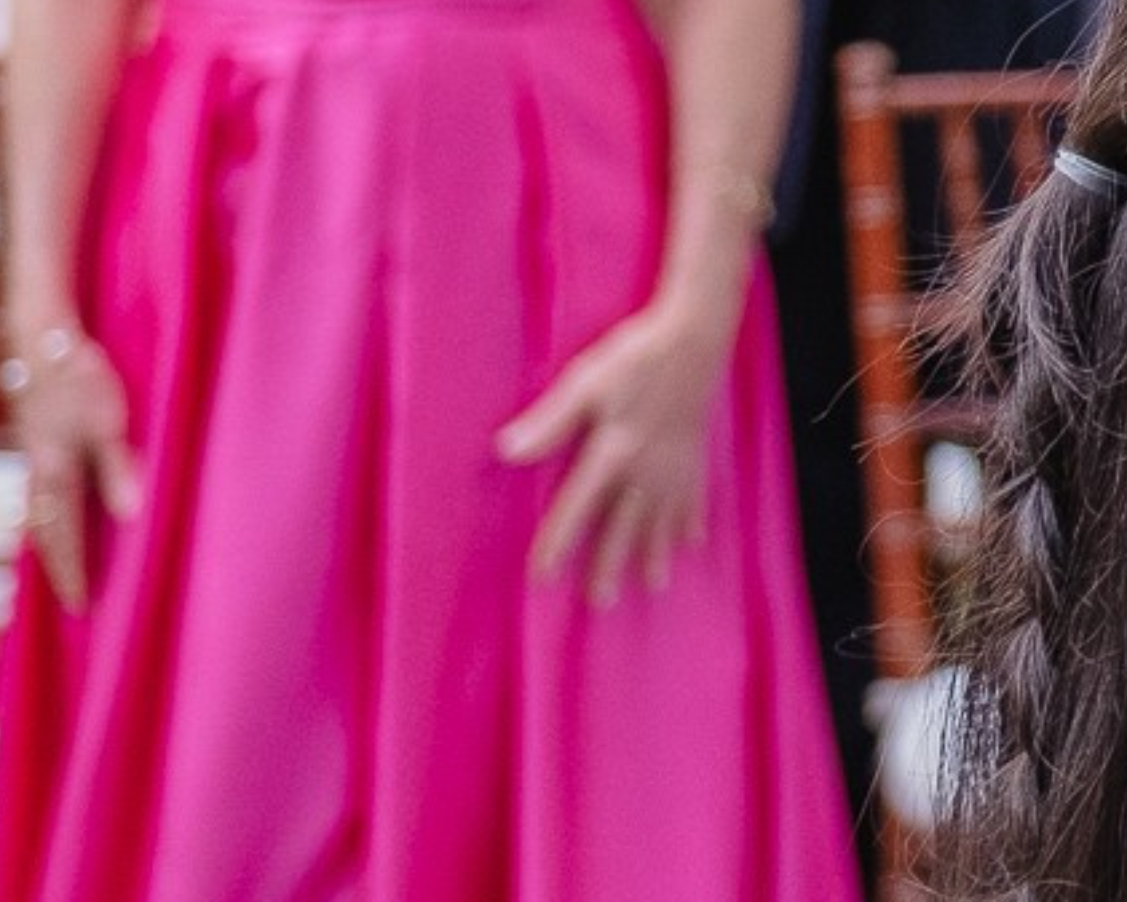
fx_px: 5338
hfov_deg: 10.9
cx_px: 2321
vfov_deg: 9.5
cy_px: -142
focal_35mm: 160
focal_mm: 22.7
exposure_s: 1/250
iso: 800
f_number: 2.8
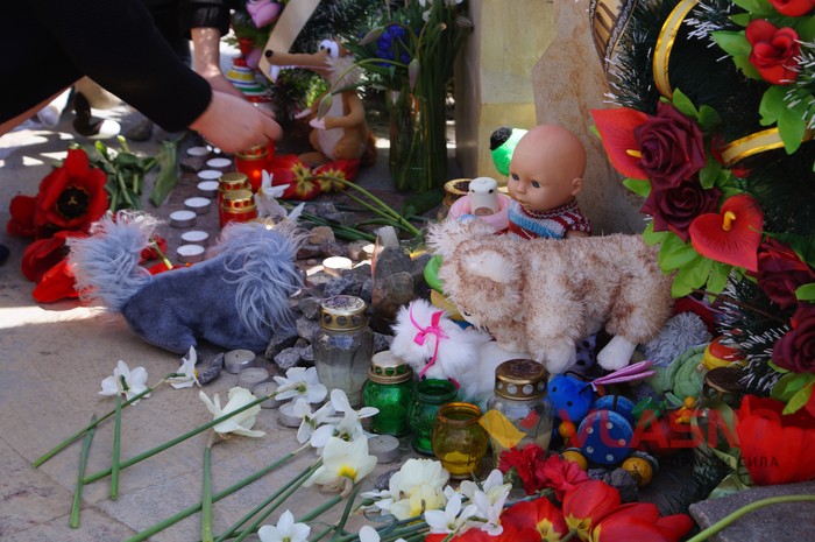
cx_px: 408
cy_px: 271
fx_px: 1866
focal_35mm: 82
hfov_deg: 24.6
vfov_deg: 16.5
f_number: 6.3
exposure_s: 1/100
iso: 100
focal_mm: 55
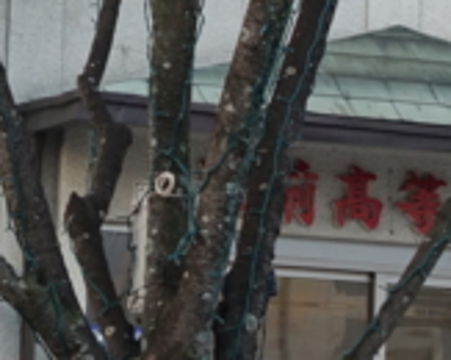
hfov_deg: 4.6
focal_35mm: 413
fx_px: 5506
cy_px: -165
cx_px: -296
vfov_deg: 3.7
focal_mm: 25.7
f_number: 4
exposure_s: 1/80
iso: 125
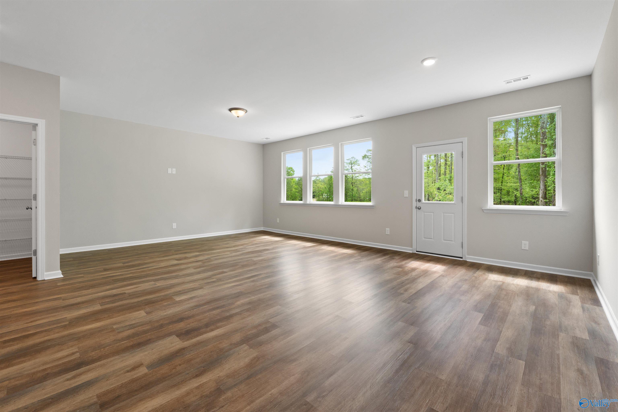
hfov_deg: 100.4
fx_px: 257
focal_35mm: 15
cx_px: 309
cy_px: 206
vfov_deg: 77.3
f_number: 8
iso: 320
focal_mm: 10
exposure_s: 1/2.5
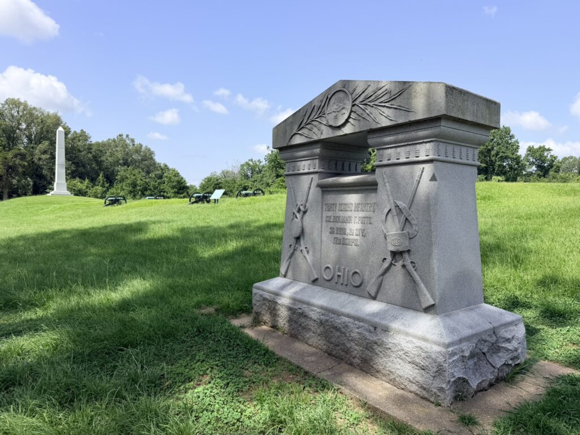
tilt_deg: -3.4
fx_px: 402
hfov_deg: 71.6
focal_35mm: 24
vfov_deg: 56.8
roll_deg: -1.6
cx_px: 290
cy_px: 218
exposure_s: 1/3584
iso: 80
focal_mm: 6.76
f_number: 1.78
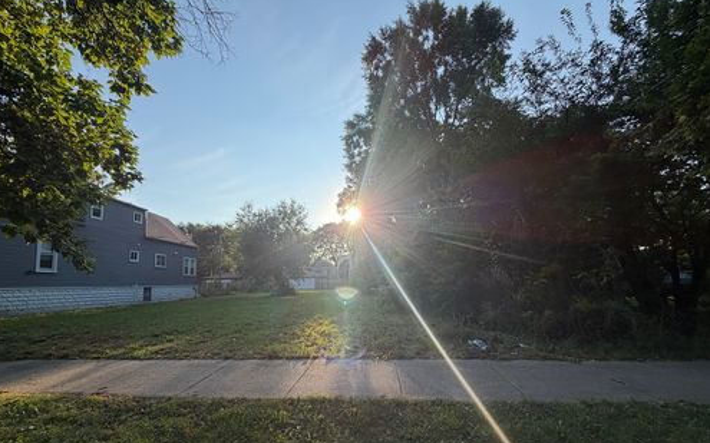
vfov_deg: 74.1
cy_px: 260
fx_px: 290
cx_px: 353
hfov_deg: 101.5
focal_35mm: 15
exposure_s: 1/770
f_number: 2.2
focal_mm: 2.22
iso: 40
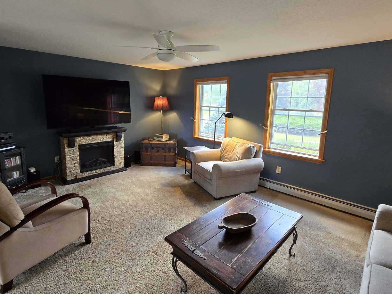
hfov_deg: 91.0
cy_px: 134
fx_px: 193
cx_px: 186
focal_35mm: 17
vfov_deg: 74.6
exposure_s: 1/60
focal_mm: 2.2
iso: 320
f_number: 2.2
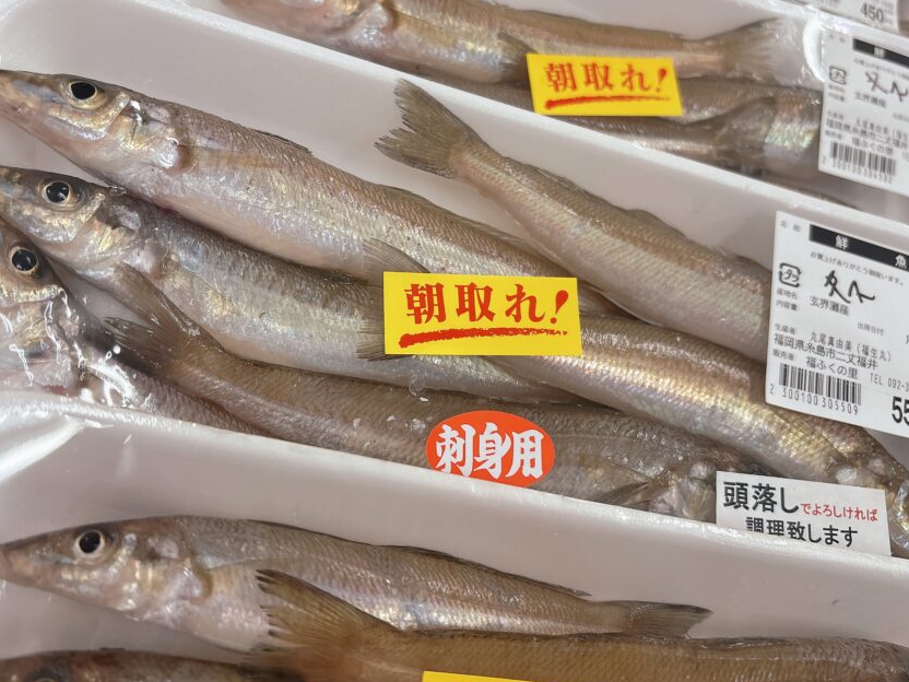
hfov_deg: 60.0
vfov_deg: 46.7
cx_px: 453
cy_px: 298
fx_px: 788
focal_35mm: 30
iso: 125
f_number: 1.6
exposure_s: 1/120
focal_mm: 5.96
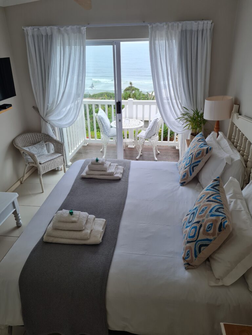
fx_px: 252
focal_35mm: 26
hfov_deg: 53.1
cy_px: 168
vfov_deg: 67.3
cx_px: 126
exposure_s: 1/586
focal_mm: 5.4
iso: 50
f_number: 1.8
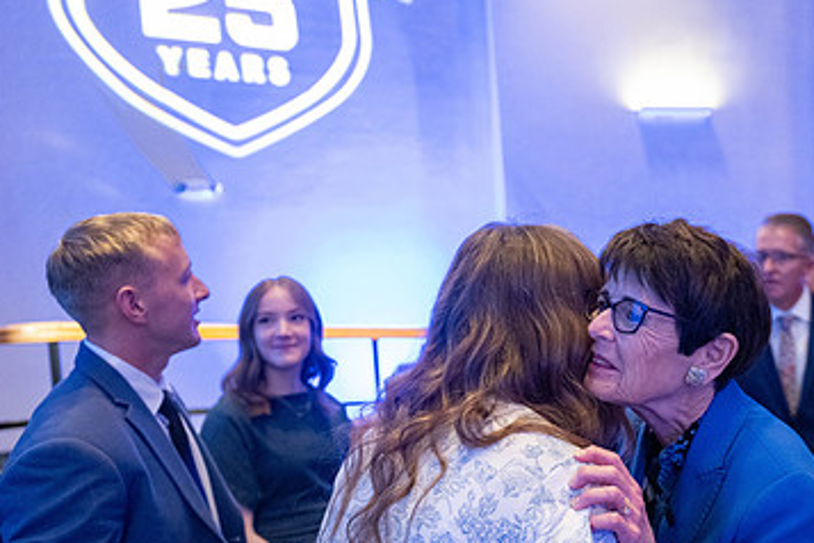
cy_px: 341
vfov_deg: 34.0
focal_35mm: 39
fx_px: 882
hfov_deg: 48.8
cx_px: 536
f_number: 2.8
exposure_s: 1/160
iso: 5000
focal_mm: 24
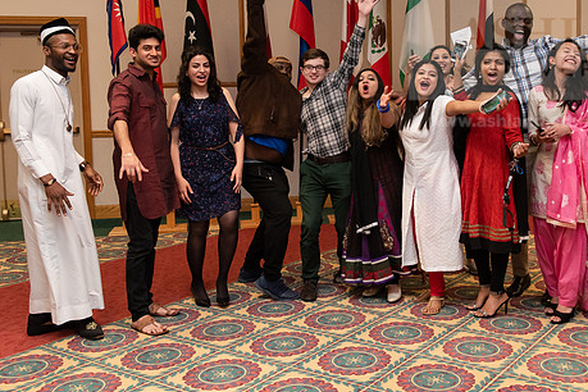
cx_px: 370
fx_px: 702
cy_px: 148
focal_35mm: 43
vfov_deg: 31.1
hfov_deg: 45.0
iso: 2500
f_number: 6.3
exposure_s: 1/200
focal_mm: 34
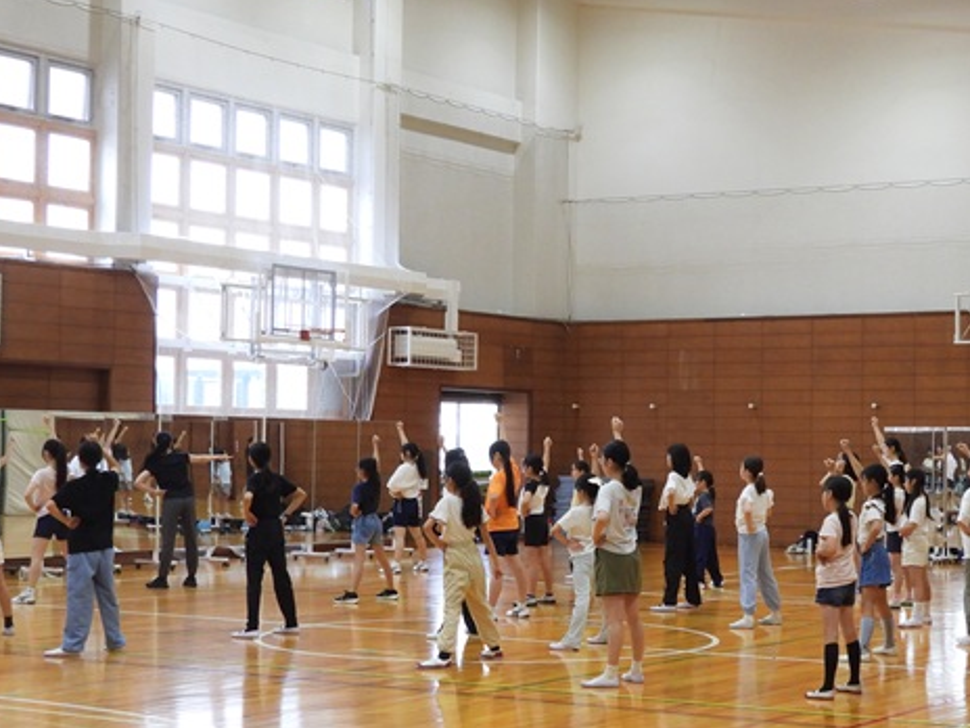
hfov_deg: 27.6
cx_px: 664
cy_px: 383
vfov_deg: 21.0
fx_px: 1962
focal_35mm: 70
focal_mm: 8.4
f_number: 3.2
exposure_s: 1/80
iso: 400
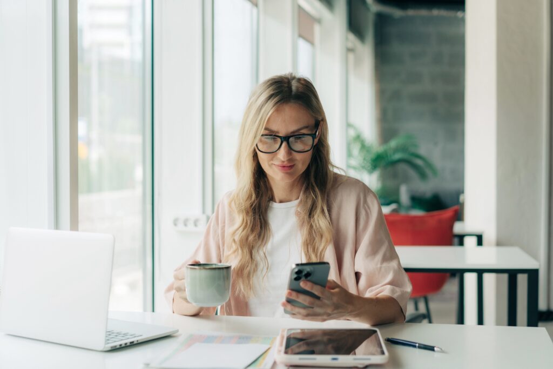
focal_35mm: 55
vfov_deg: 24.6
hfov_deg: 36.2
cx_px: 276
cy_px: 184
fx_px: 845
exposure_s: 1/320
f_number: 2.8
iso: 200
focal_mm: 55
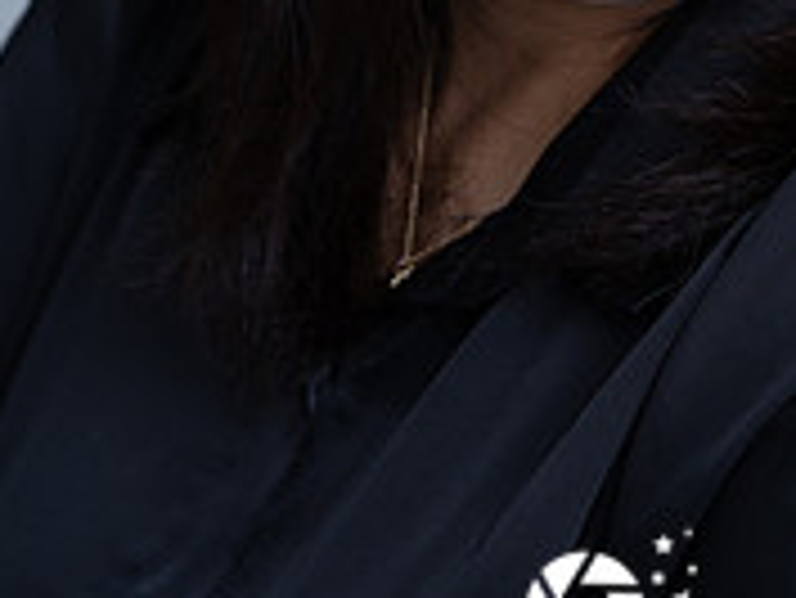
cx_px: 594
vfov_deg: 3.5
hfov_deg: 4.7
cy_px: -139
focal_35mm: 422
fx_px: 9711
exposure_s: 1/200
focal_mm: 173
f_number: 5.6
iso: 160
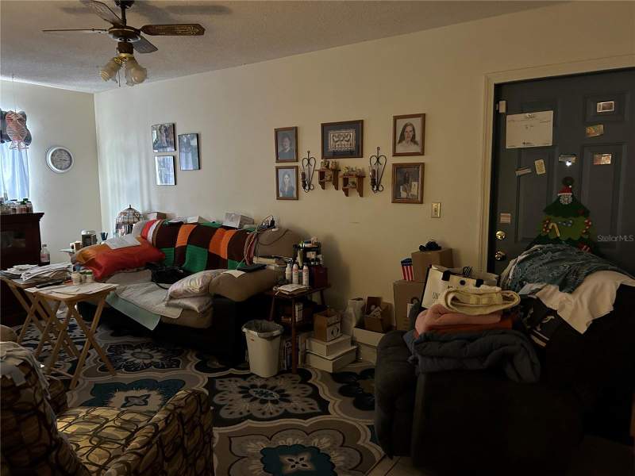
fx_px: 477
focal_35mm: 26
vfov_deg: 53.1
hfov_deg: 67.3
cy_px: 238
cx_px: 318
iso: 640
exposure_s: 1/30
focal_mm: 5.7
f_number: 1.5
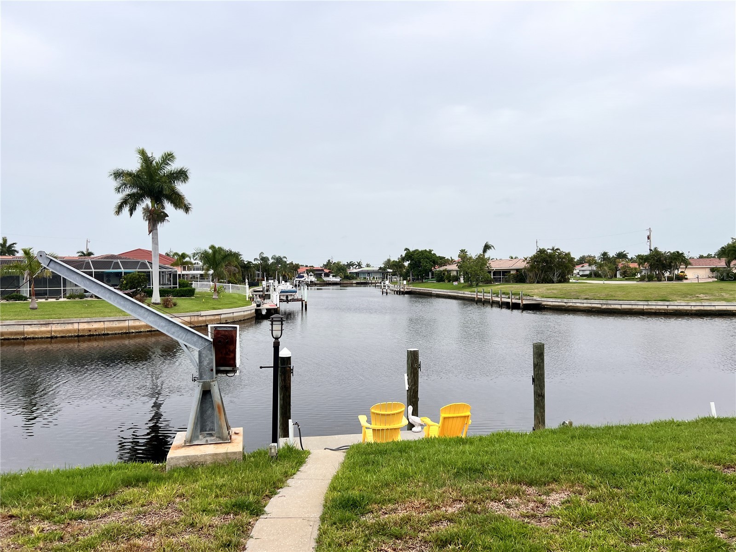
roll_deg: +0.9
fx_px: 553
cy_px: 276
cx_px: 368
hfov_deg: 67.3
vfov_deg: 53.1
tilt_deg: -1.2
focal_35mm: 26
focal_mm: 5.7
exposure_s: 1/5076
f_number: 1.5
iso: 50
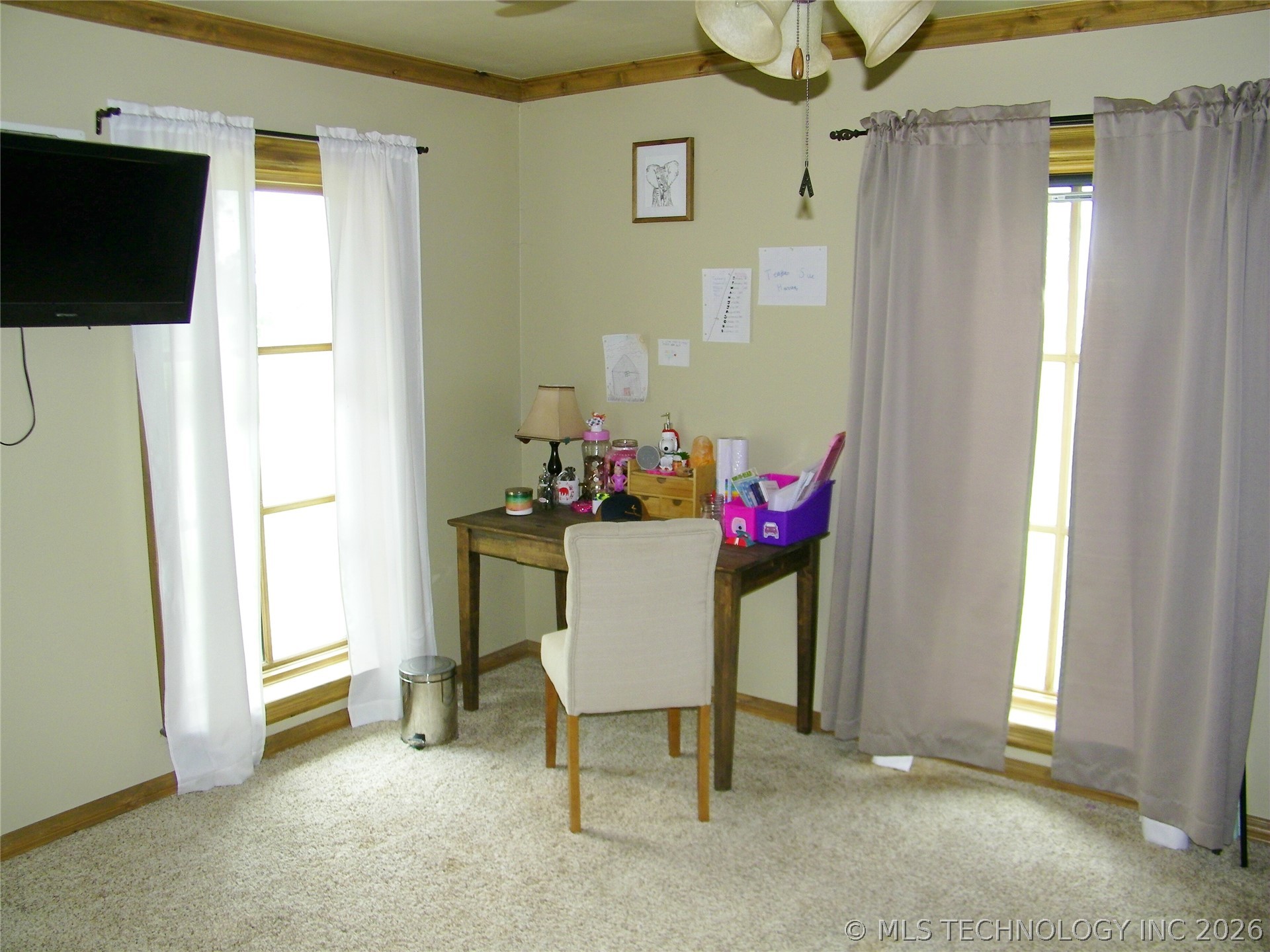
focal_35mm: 28
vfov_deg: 49.7
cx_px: 635
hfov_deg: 63.4
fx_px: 1027
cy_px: 476
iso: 80
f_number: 3.5
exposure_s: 1/30
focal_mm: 5
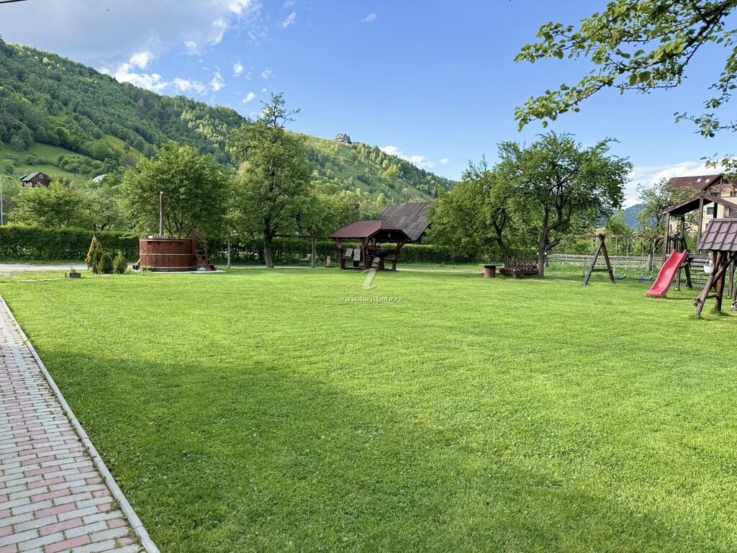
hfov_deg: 71.6
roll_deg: -0.4
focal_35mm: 24
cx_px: 368
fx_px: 511
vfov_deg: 56.8
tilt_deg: -4.2
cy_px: 276
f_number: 1.78
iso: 80
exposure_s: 1/1131
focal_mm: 6.76
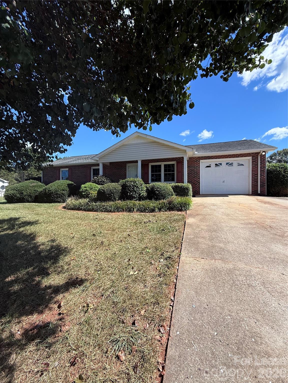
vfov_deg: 102.1
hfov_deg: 85.7
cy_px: 192
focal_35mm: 14
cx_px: 144
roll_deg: -0.4
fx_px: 155
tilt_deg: +1.2
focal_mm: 2.22
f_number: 2.2
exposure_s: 1/955
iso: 50
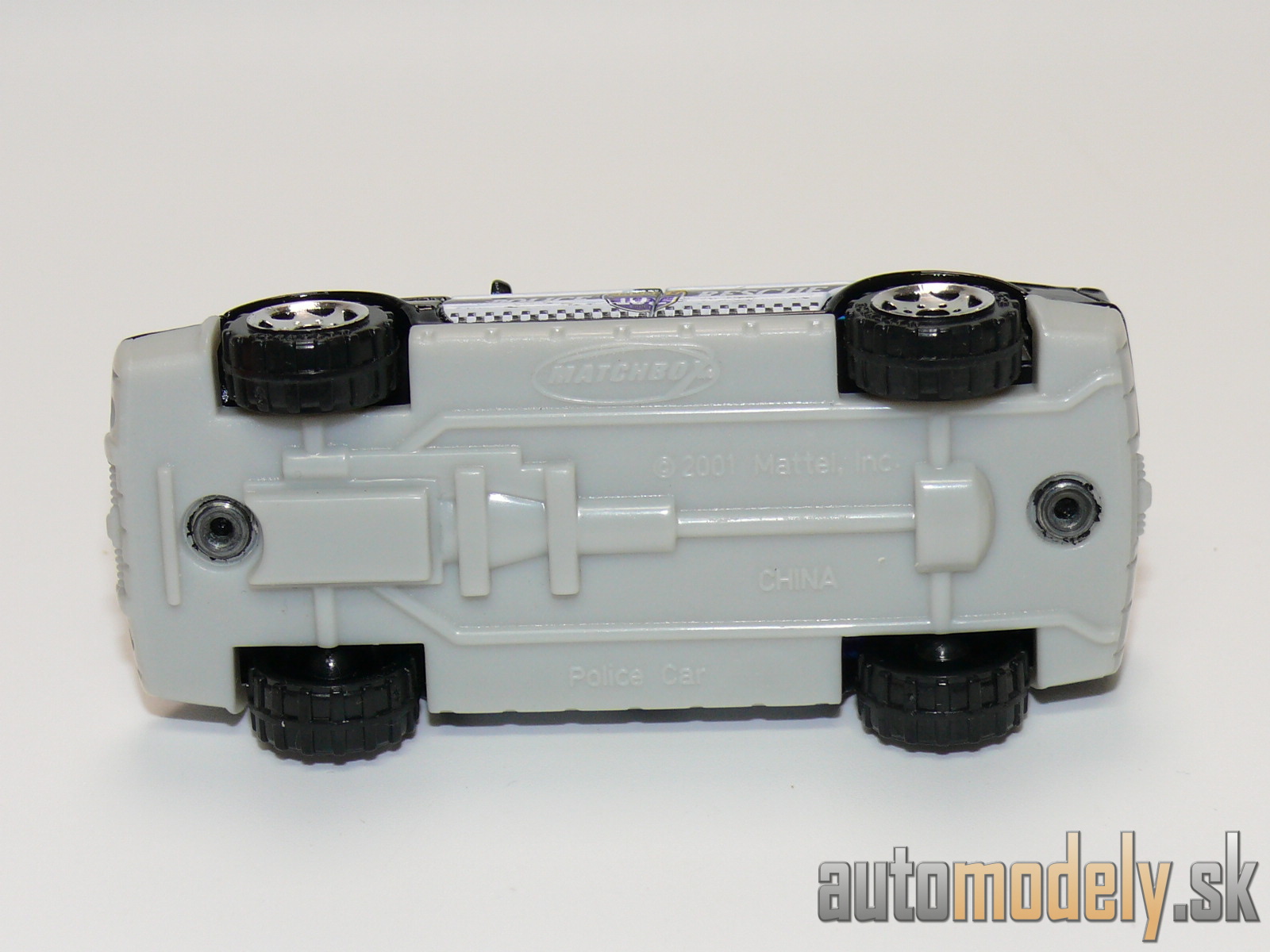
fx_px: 3559
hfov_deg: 20.2
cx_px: 635
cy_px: 476
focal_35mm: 97
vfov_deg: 15.2
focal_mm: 13
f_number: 4
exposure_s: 1/30
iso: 100
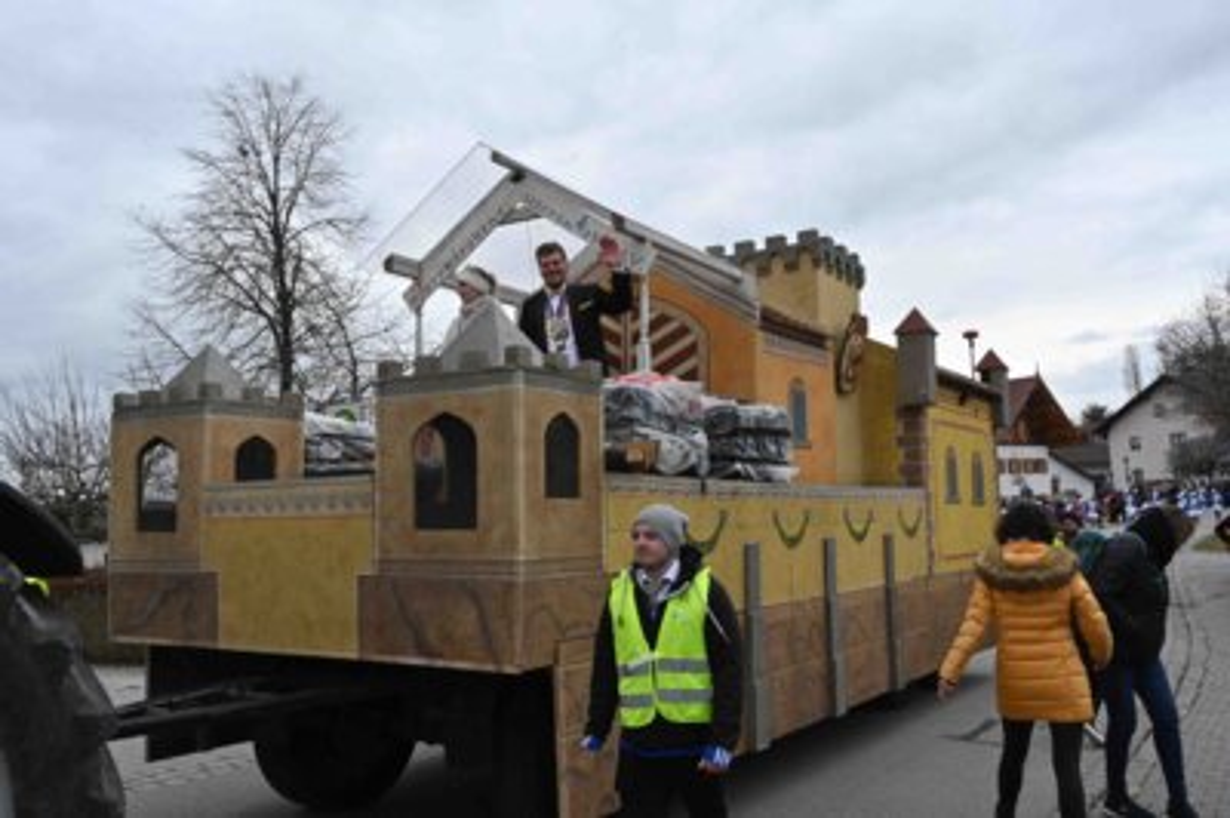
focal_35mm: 32
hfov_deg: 58.0
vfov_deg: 40.5
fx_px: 1109
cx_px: 615
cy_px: 409
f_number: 14
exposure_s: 1/800
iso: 2500
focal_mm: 32.5
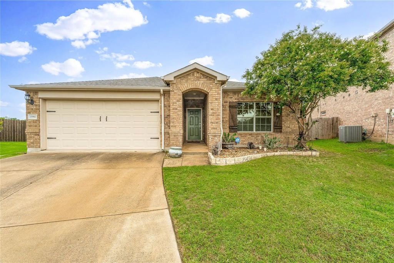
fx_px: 153
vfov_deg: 81.2
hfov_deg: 104.2
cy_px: 132
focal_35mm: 14
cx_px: 197
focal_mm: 14
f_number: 13
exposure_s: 1/25
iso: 500
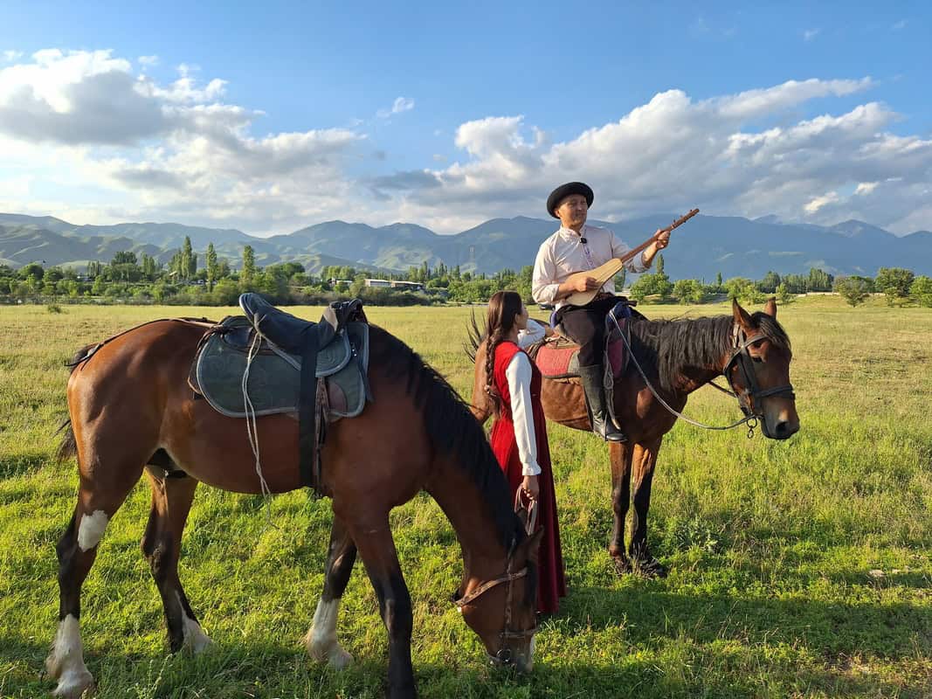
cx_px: 466
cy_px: 350
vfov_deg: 58.9
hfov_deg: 73.9
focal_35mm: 23
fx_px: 619
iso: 40
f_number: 1.8
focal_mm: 5.5
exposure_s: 1/1381
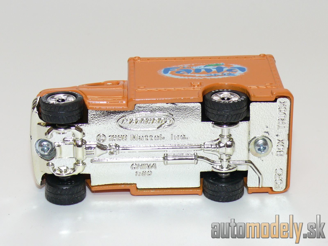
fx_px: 1023
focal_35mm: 108
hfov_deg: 18.2
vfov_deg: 13.7
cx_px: 164
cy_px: 123
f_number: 4
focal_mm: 13.8
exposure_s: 1/30
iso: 100
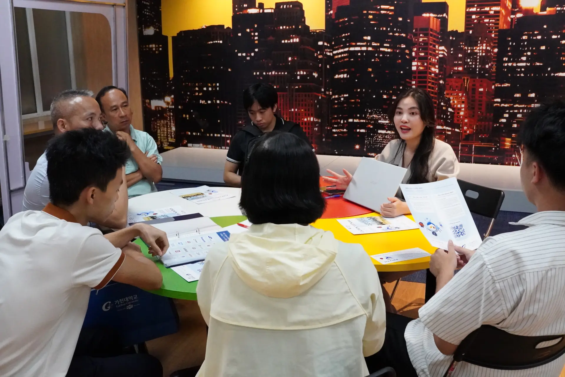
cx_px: 282
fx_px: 556
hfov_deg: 53.9
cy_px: 188
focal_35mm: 35
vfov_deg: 37.5
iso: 10000
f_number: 7.1
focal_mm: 23.6
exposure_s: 1/500
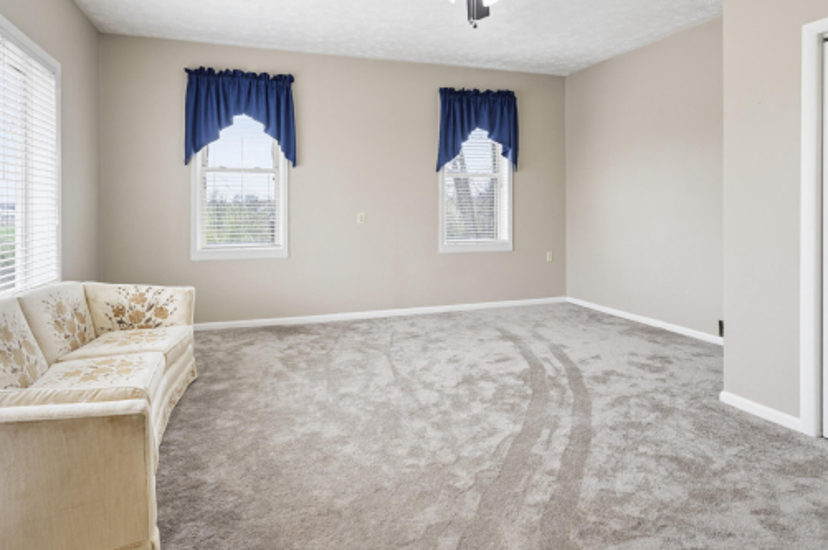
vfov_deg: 58.6
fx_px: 483
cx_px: 398
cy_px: 203
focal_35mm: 21
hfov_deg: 81.2
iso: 800
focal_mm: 14
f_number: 4.5
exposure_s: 1/20
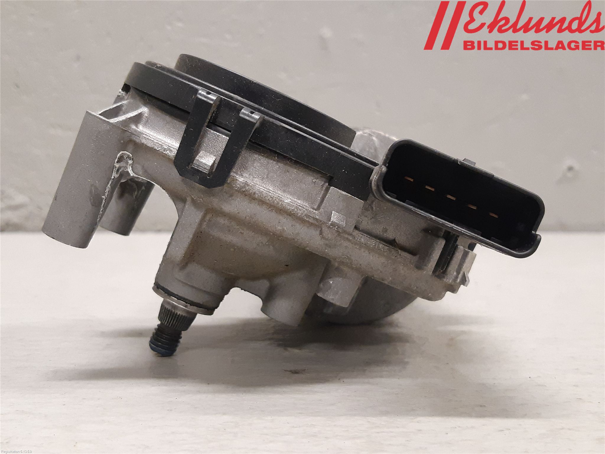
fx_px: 454
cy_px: 227
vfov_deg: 53.1
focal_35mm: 26
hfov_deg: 67.3
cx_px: 302
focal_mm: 3.93
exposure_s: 1/50
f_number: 1.7
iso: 250
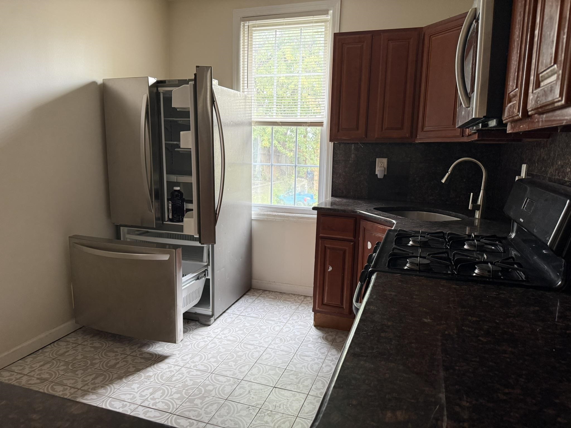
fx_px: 396
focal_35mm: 24
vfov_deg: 56.8
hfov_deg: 71.6
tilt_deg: -9.0
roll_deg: -2.4
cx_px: 286
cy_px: 214
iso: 320
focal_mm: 6.76
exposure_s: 1/60
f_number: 1.78
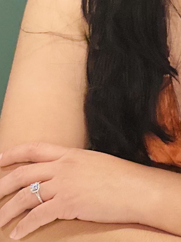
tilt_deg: -6.9
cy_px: -161
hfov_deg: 12.4
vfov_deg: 15.1
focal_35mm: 117
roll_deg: -1.1
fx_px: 816
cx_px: 212
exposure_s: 1/40
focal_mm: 6.86
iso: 800
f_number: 1.78
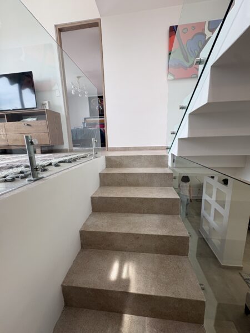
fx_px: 135
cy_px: 166
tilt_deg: -8.4
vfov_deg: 102.1
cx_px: 125
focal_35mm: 14
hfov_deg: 85.7
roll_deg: +2.4
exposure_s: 1/120
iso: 50
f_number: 2.2
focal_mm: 2.22
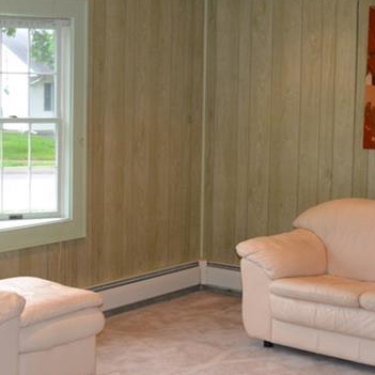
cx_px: 111
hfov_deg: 25.5
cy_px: 155
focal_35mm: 67
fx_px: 821
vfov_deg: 25.7
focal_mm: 18
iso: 640
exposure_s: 1/60
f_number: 3.5
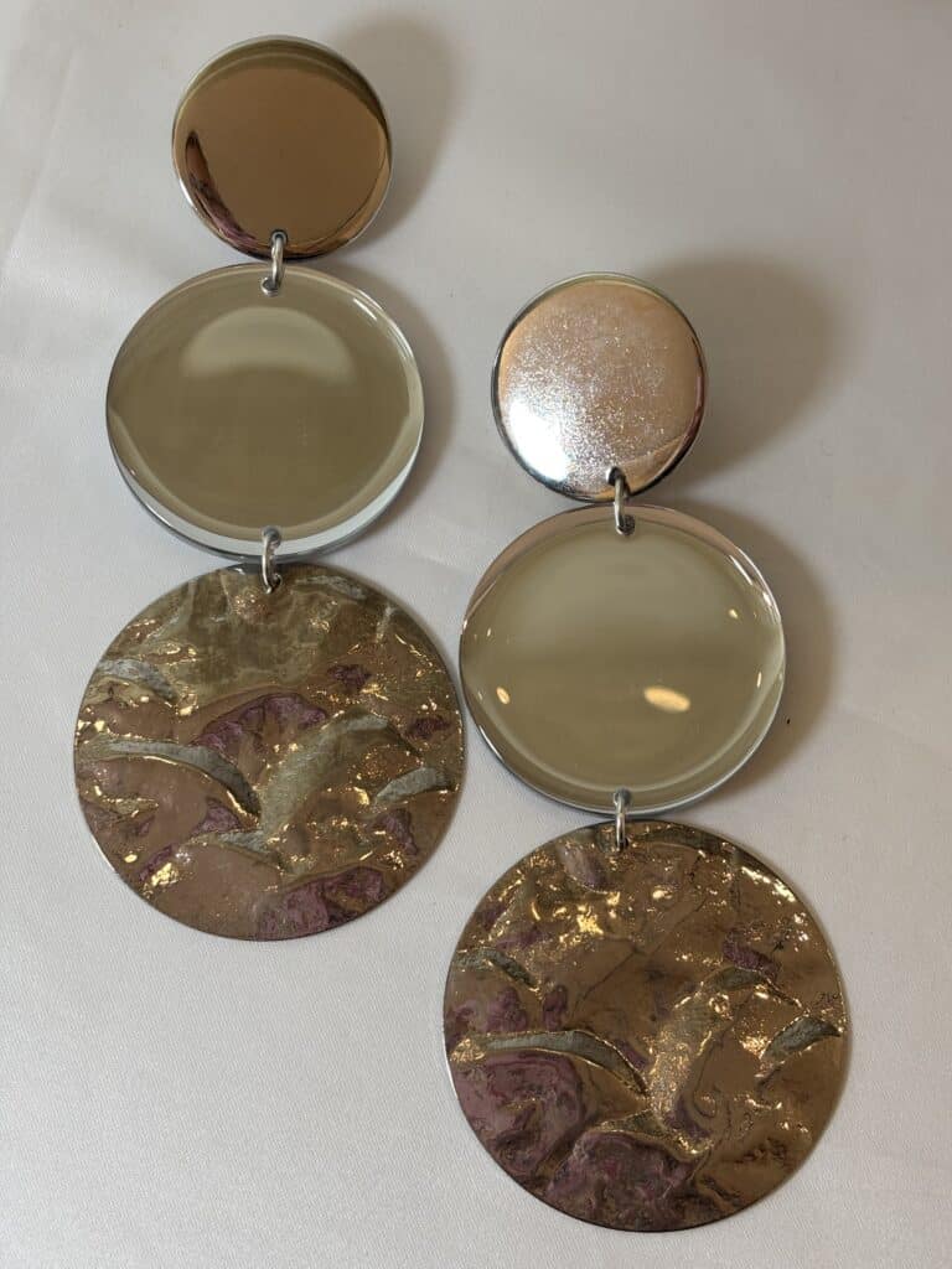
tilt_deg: -74.5
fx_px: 1907
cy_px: 634
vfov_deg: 36.8
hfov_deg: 28.0
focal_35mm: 52
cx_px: 476
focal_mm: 5.96
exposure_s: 1/100
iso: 32
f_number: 1.6
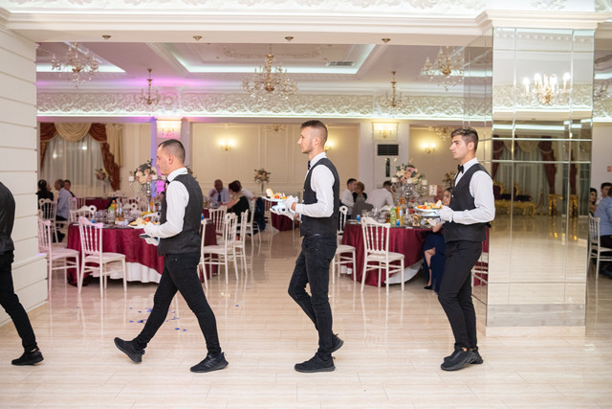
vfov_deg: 37.9
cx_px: 306
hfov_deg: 54.4
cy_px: 204
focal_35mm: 35
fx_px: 595
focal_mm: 23
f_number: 2
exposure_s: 1/125
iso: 1250
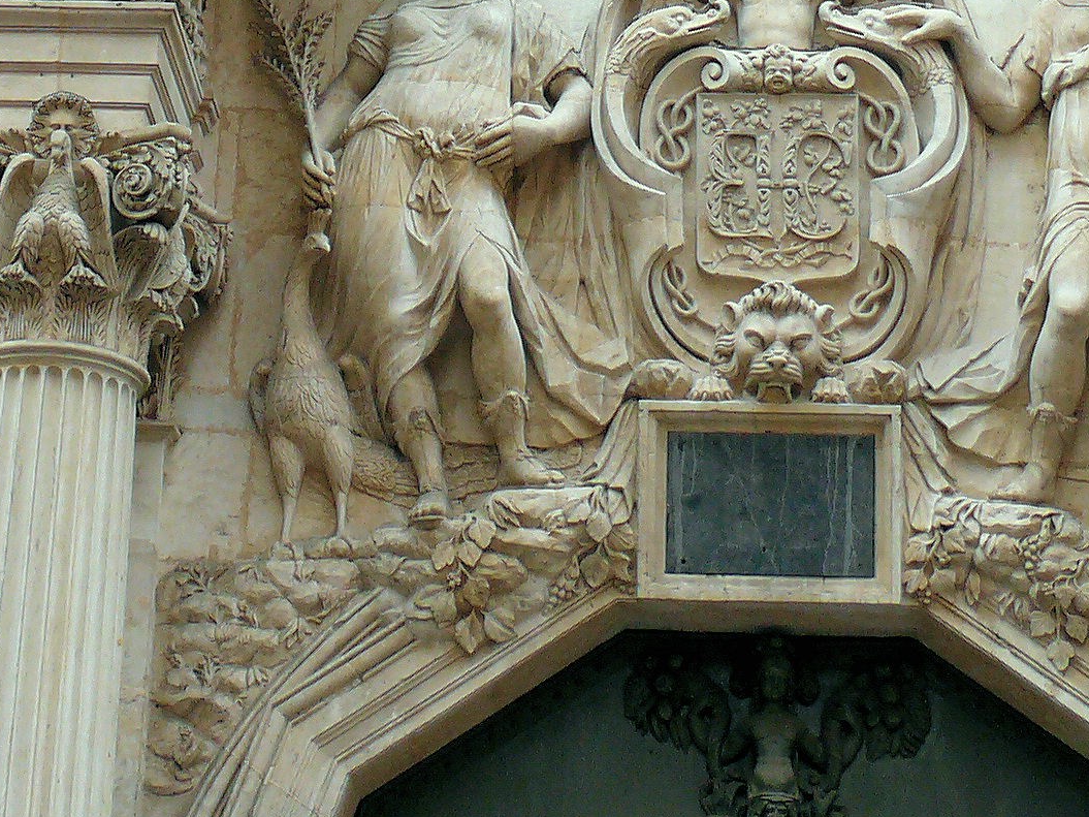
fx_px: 3806
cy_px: -444
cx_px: 250
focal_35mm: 121
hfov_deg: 16.2
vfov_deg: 11.7
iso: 100
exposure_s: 1/100
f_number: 2.8
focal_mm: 7.5
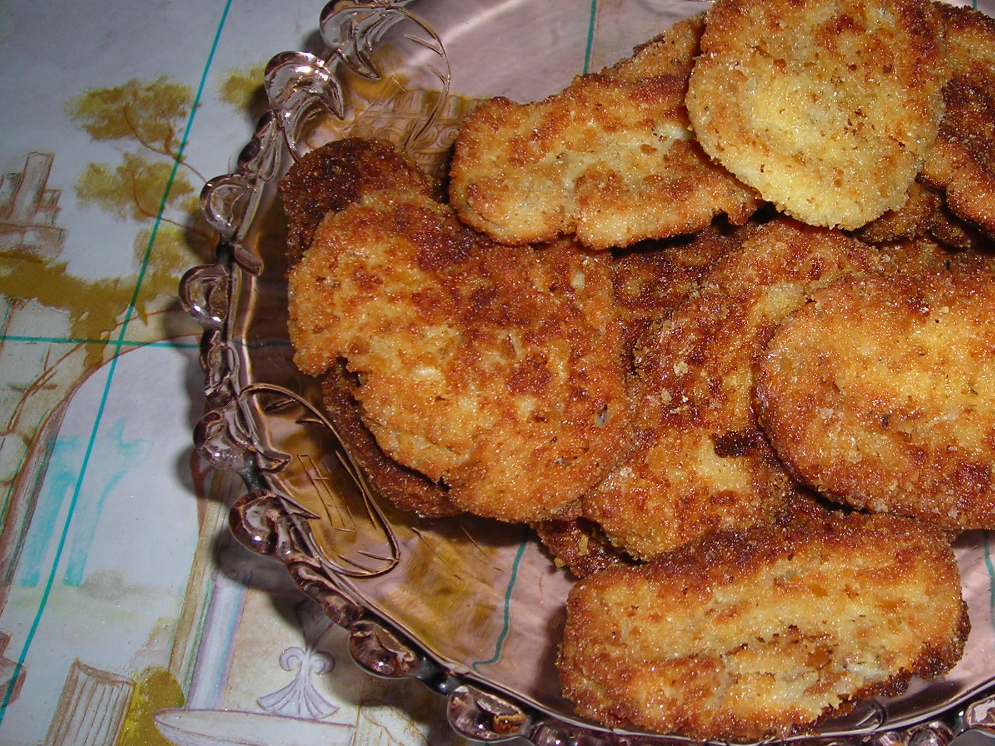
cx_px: 688
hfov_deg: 34.5
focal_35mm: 55
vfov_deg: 26.5
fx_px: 1581
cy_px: 326
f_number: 3.2
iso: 50
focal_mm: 6.3
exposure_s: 1/60.1
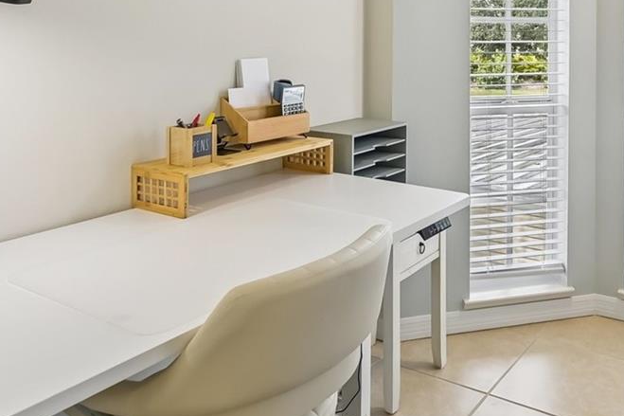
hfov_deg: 52.0
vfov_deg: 35.0
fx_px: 610
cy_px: 25
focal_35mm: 35
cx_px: 462
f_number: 8
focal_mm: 14.5
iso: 400
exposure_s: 1/160
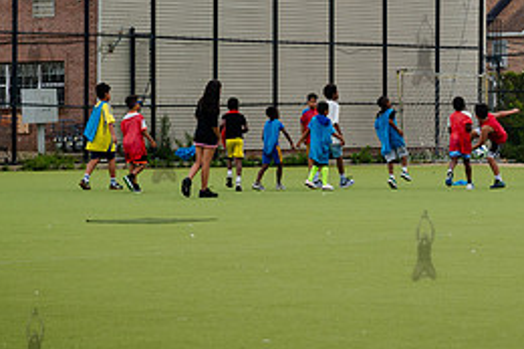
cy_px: 106
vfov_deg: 7.1
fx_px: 2822
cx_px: 397
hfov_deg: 10.6
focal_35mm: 194
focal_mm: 70
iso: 250
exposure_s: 1/1000
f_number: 4
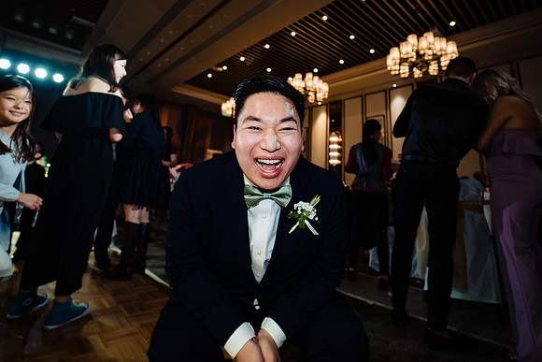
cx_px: 271
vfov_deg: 65.6
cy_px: 127
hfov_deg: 89.5
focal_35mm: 18
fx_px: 273
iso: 800
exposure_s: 1/160
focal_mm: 14
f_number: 2.8
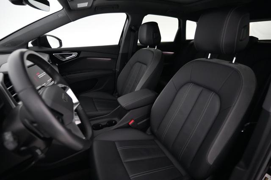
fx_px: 128
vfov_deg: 70.4
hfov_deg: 93.3
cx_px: 136
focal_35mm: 17
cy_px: 90
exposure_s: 1/250
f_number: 2.8
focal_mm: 17
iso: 12800
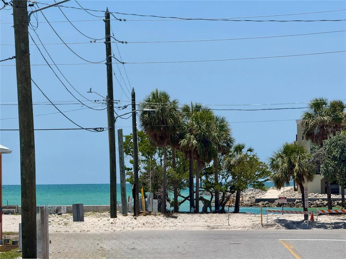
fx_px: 1199
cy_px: 130
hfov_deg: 16.4
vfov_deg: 12.3
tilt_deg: +1.2
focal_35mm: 120
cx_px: 173
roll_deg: -0.1
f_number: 2.8
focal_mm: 15.66
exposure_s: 1/2083
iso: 50
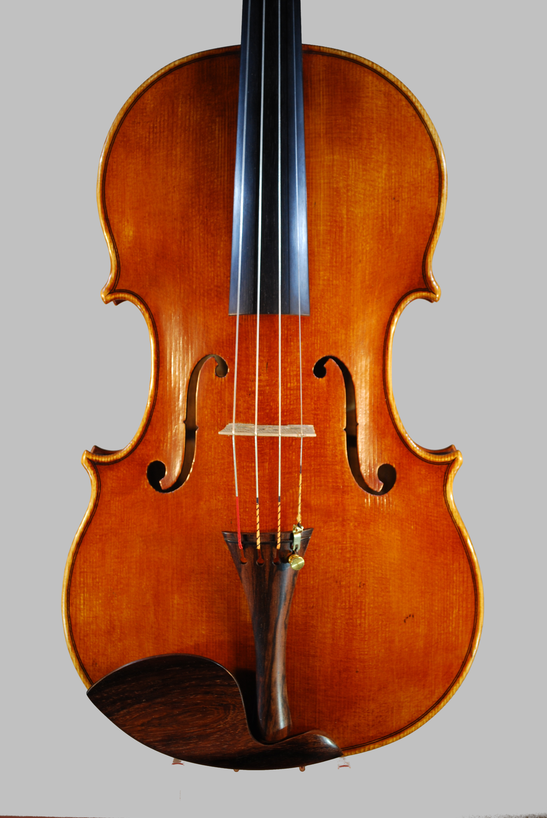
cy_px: 409
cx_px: 274
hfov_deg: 19.0
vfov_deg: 28.0
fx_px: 1636
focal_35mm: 72
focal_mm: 48
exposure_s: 1/60
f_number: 5.6
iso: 200
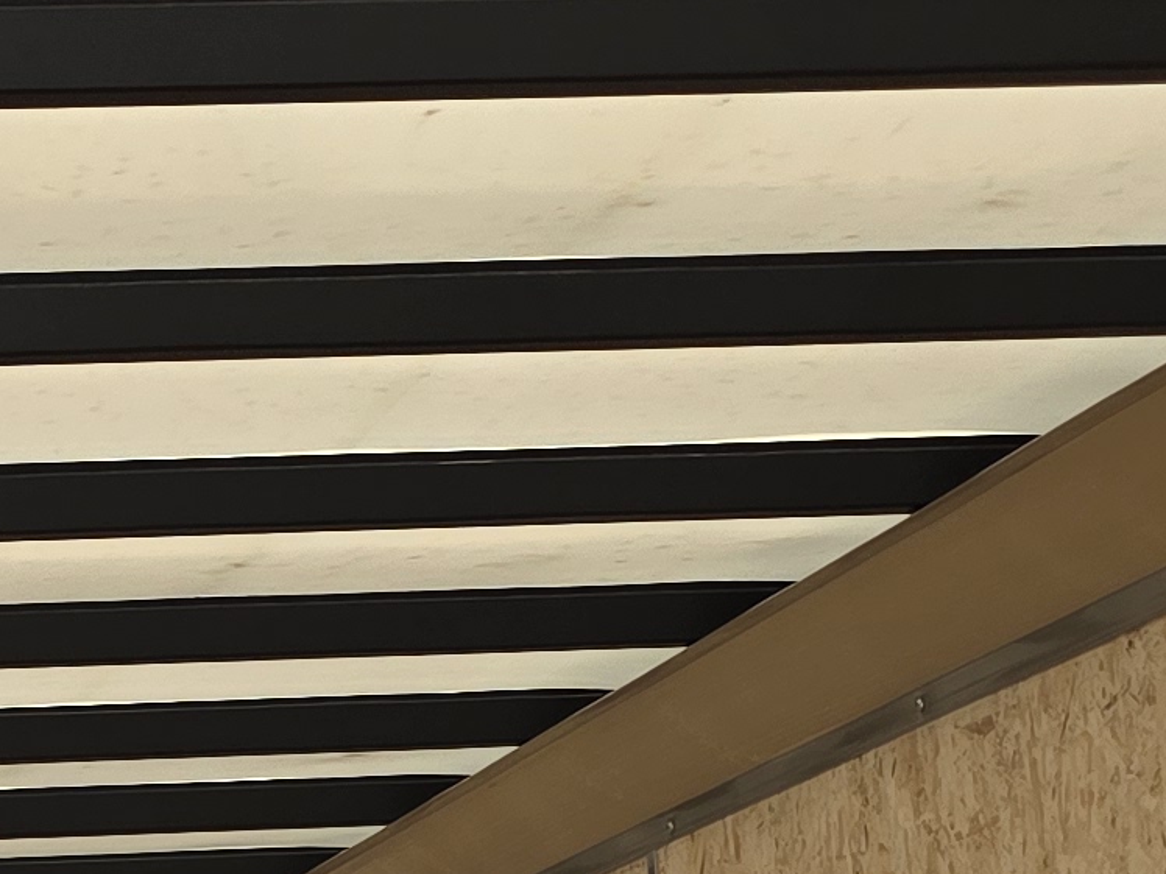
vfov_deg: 11.7
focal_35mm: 123
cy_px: 1114
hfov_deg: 15.0
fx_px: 4143
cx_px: -499
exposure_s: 1/2339
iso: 80
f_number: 1.7
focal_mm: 6.3
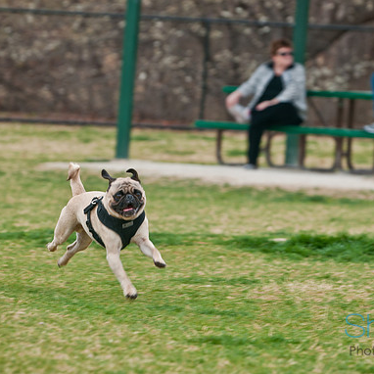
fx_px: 3186
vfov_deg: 6.7
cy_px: 187
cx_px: 217
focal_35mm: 261
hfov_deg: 6.7
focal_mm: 135
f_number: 5
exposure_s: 1/250
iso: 200
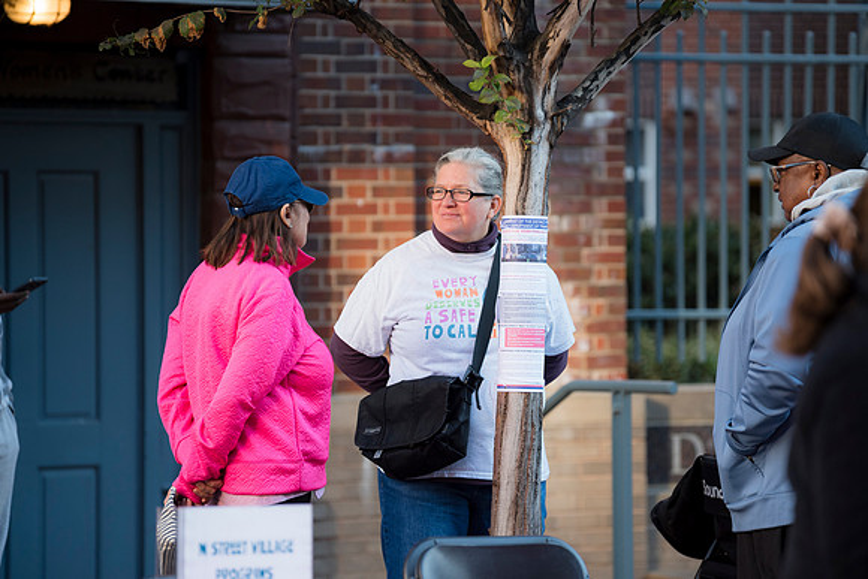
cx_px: 434
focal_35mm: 210
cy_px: 290
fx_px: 5064
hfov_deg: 9.8
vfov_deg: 6.5
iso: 640
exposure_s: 1/200
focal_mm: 210
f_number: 4
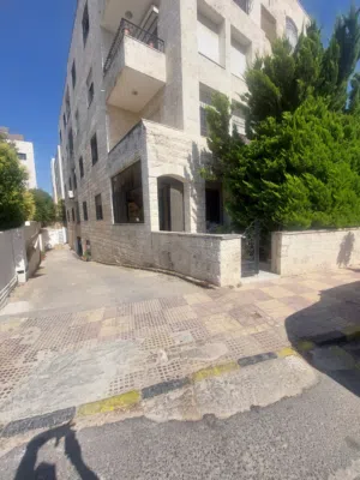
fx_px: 180
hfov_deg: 89.9
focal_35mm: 13
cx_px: 180
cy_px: 240
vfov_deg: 106.2
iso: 50
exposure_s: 1/2513
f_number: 2.2
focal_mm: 1.74
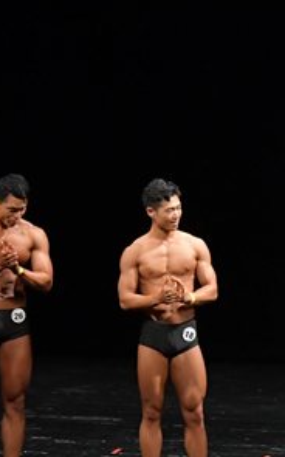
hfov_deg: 4.2
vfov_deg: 6.7
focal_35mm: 313
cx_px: 366
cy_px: 311
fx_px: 3896
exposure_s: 1/400
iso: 3200
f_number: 5.6
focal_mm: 78
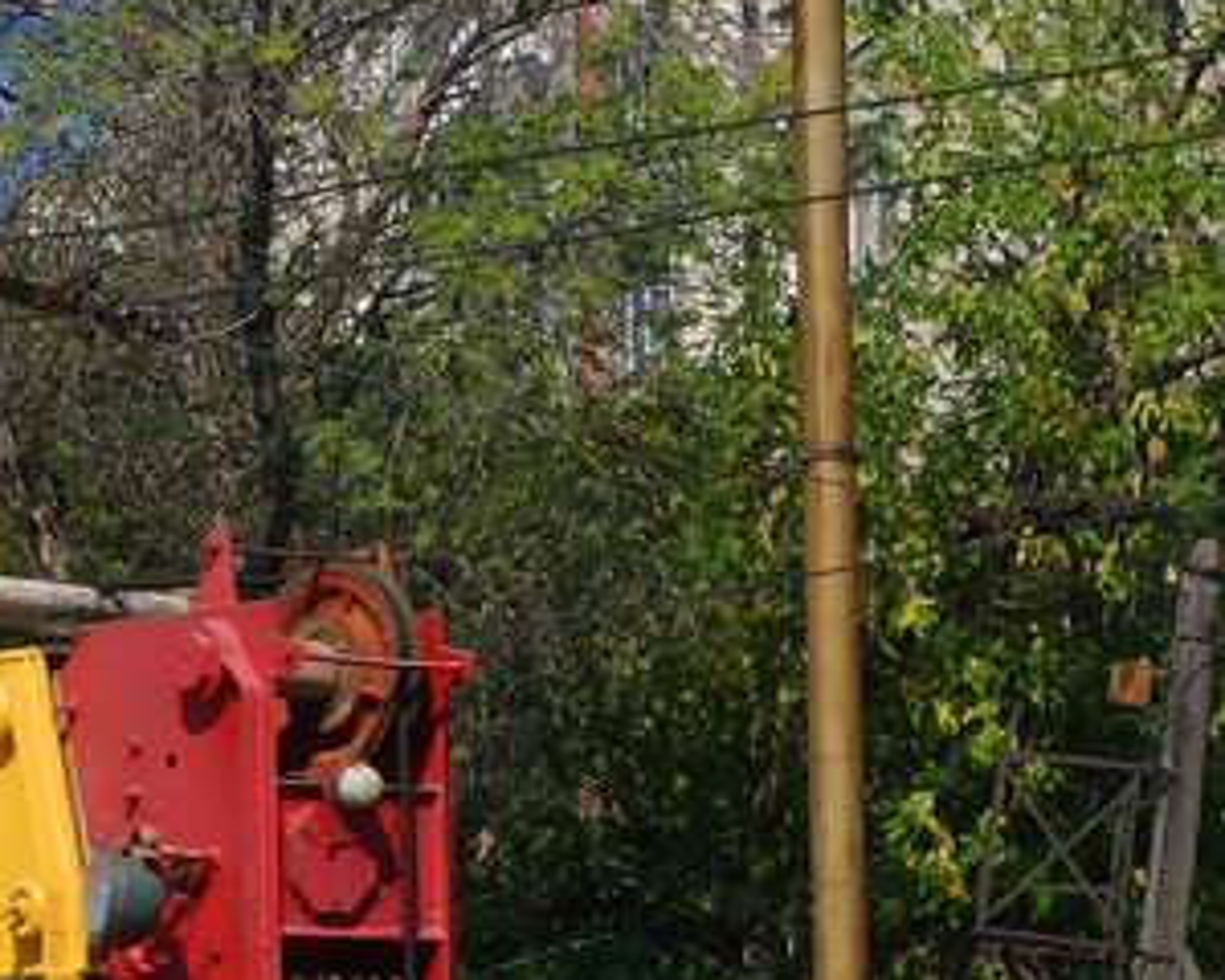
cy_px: 1356
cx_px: -825
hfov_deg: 10.8
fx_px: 6127
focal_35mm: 169
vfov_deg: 9.0
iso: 125
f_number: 7.1
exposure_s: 1/500
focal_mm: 16.59
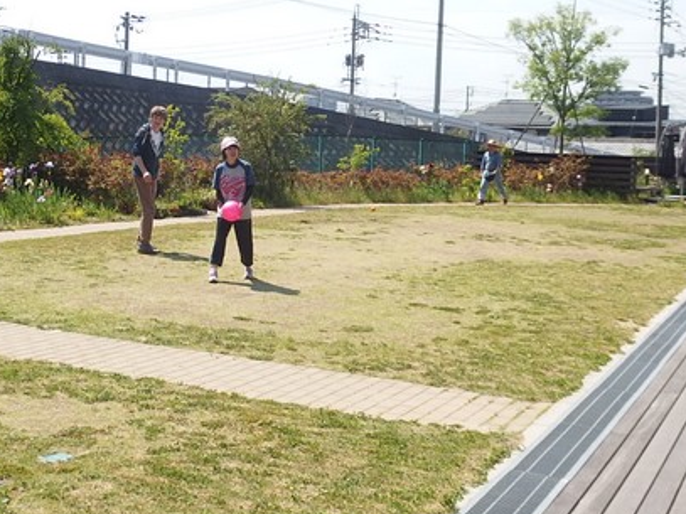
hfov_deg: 34.0
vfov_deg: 25.9
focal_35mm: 56
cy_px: 160
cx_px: 212
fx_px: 1109
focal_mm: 6.8
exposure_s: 1/800
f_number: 4
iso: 100
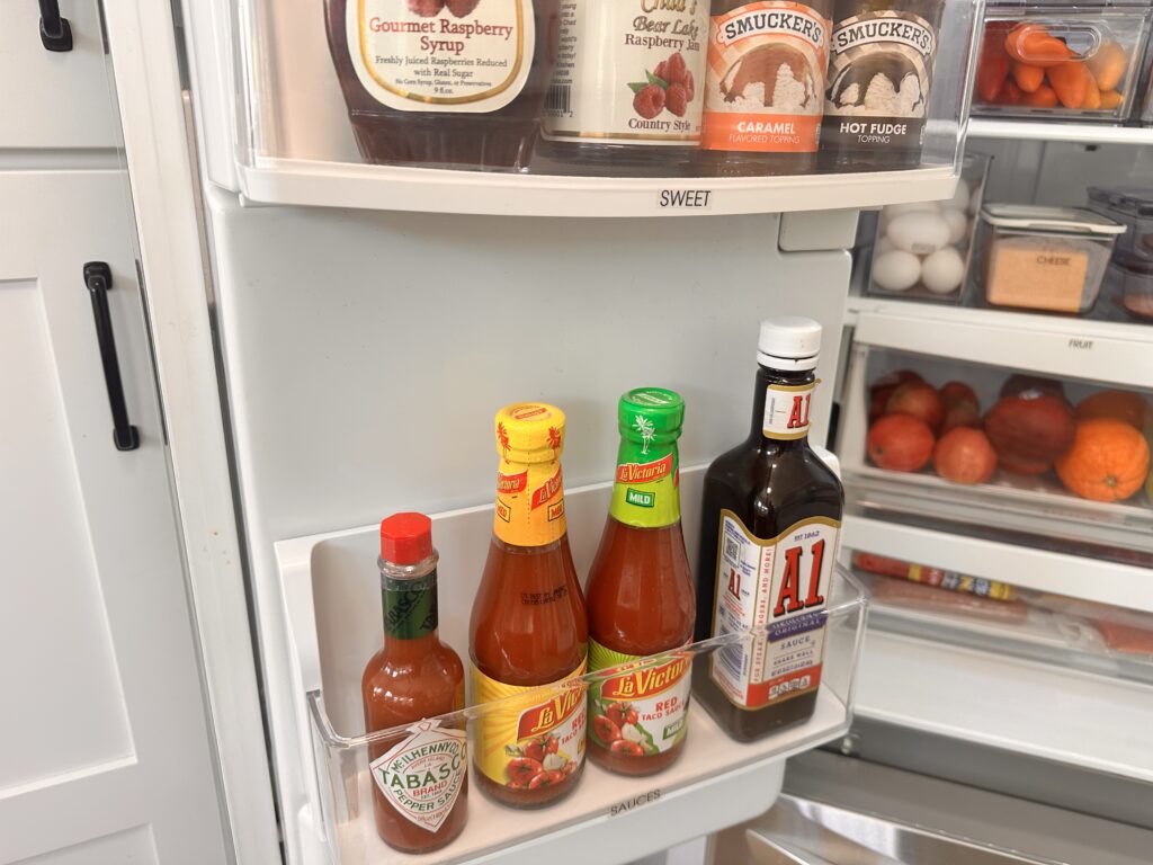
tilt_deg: -22.1
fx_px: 799
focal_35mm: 24
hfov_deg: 71.6
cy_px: 432
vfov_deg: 56.8
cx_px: 576
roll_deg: -1.6
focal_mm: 6.86
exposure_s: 1/121
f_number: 1.78
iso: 125
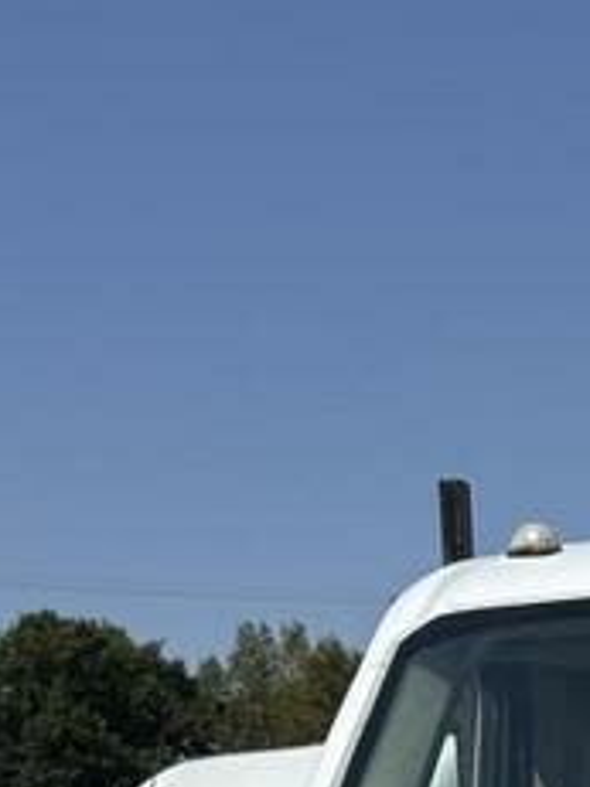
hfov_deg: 13.5
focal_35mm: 101
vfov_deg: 16.8
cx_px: 975
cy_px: 1318
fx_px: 2297
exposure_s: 1/6993
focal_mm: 5.96
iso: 50
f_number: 1.6
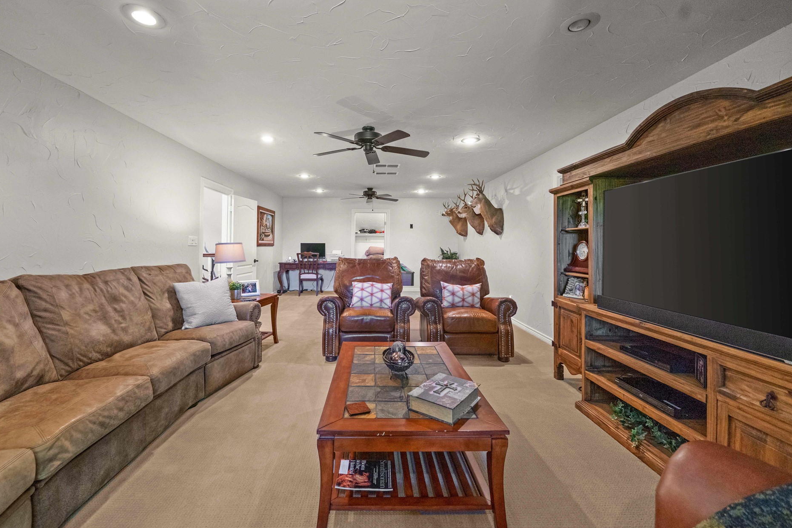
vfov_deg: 81.2
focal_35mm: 14
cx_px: 377
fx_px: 308
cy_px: 263
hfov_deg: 104.2
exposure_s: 1/30
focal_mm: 12
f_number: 5.6
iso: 1600
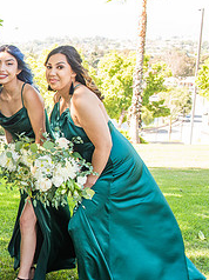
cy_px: 148
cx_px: -116
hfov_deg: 18.7
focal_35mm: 68
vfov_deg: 28.6
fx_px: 548
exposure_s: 1/200
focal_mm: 29
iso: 500
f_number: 6.3
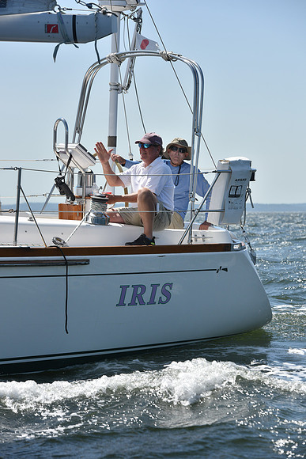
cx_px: 153
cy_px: 230
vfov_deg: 15.2
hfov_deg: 10.2
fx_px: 1720
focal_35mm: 135
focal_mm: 135
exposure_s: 1/1250
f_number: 7.1
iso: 250
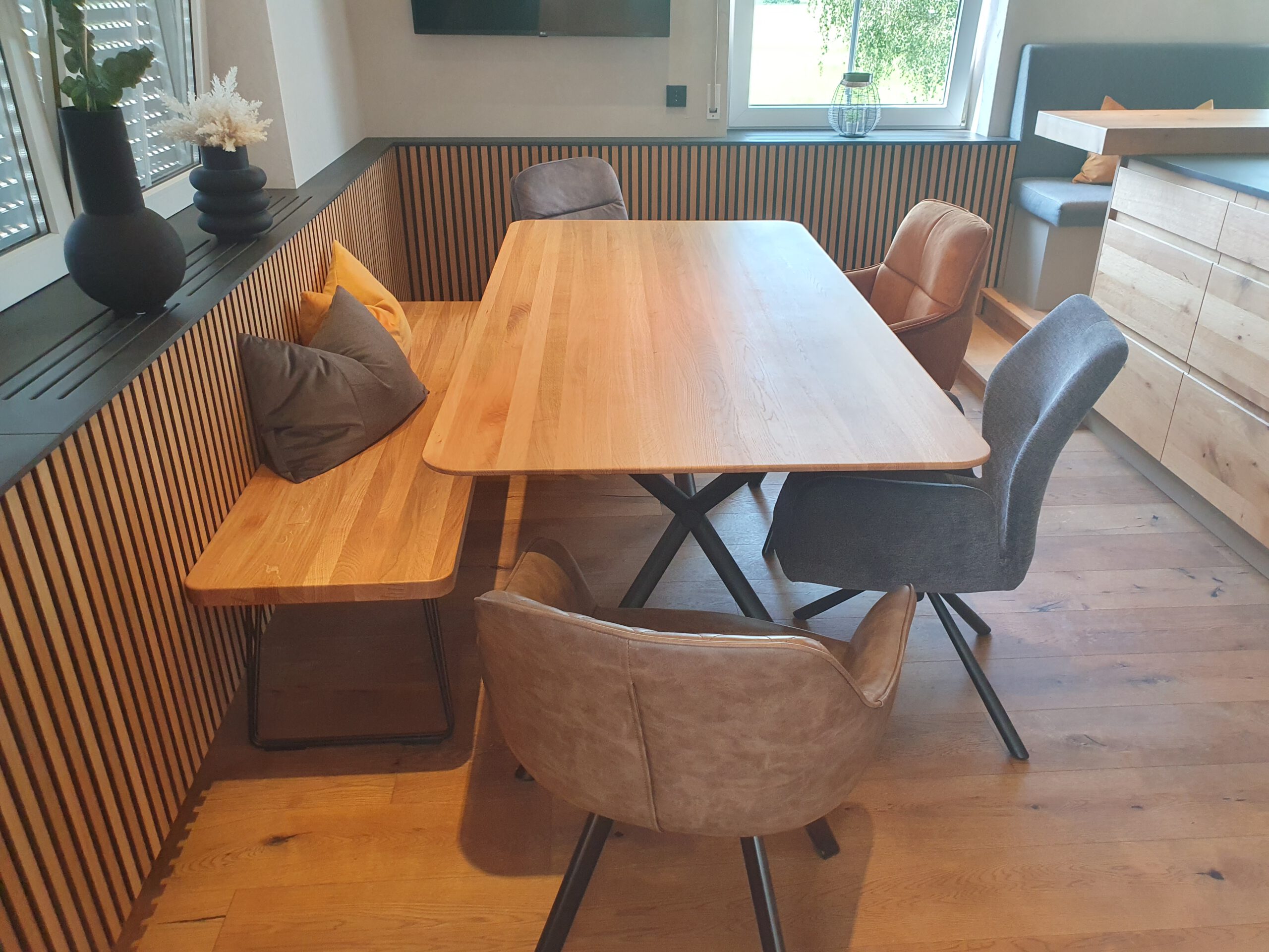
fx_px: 953
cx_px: 634
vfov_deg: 53.1
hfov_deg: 67.3
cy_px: 476
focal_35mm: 26
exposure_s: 1/100
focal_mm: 4.32
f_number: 2.4
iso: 250
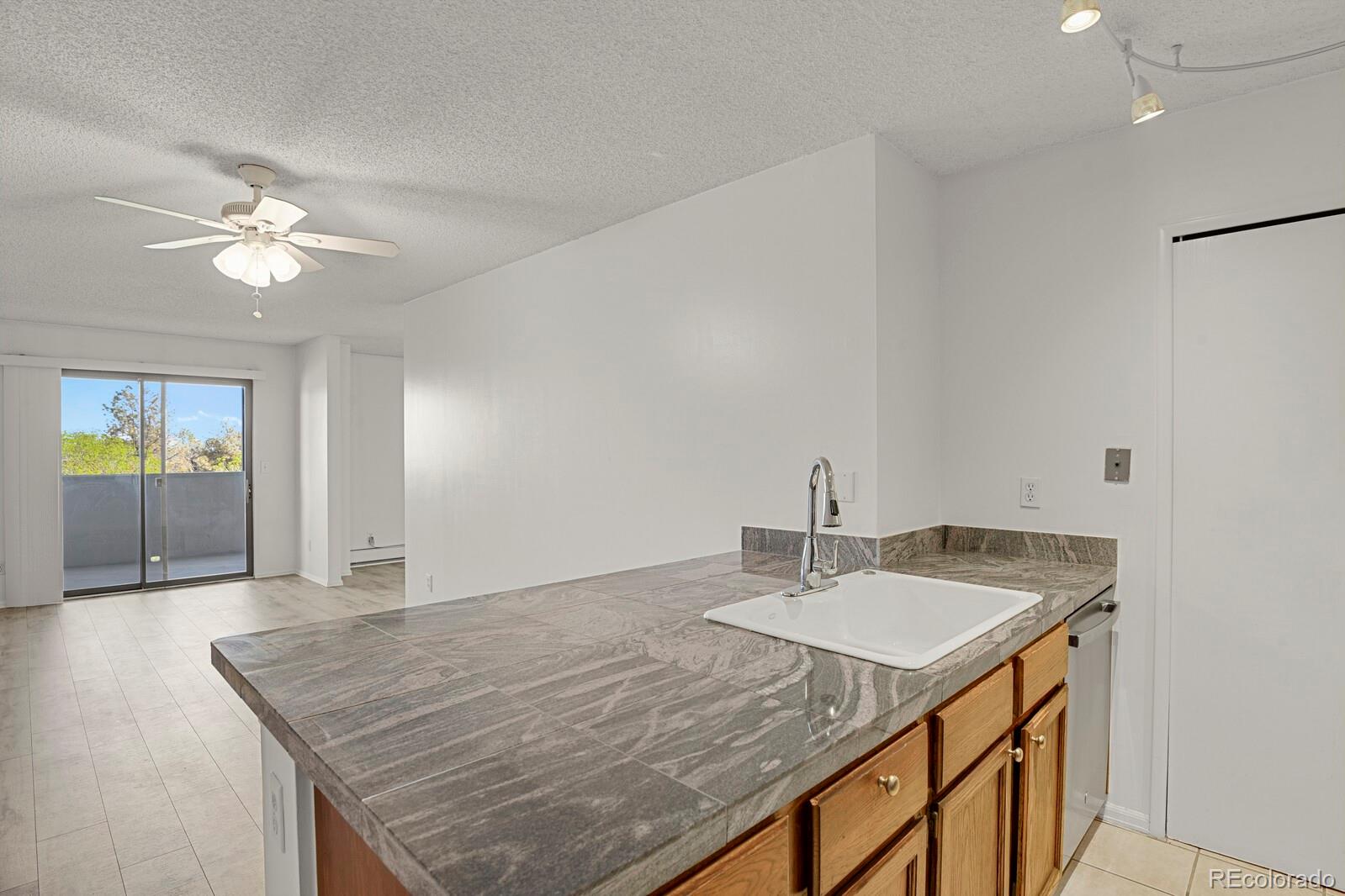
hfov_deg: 93.3
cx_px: 672
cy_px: 448
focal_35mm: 17
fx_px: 635
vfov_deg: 70.4
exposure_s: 2.5
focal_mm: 17
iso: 250
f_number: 8
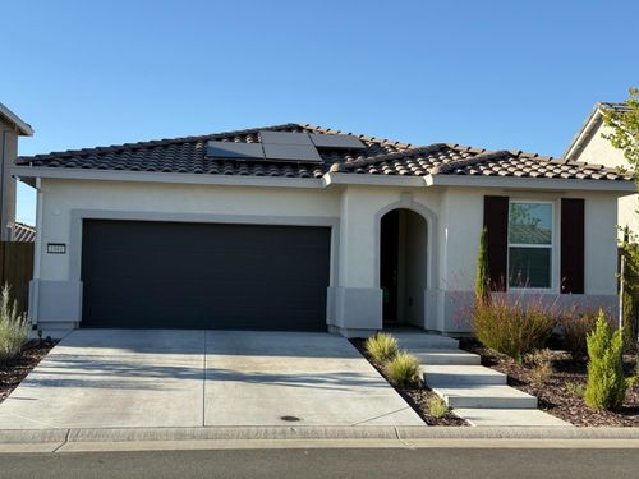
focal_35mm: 48
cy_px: 240
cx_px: 320
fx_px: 886
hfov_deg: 39.7
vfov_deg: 30.3
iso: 80
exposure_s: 1/3226
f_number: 1.78
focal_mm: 6.76
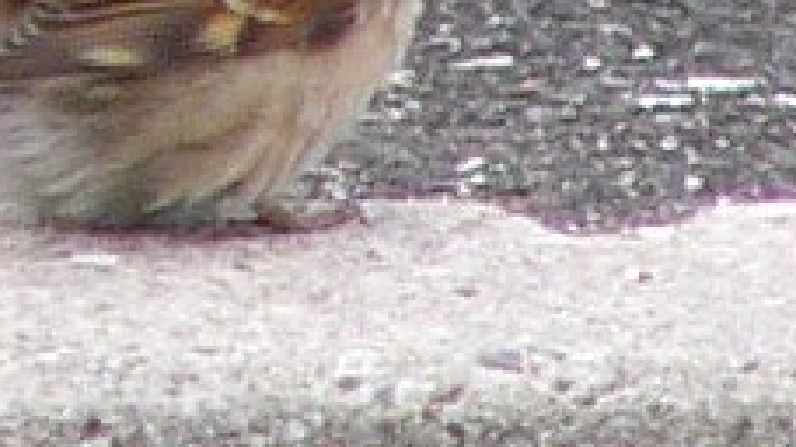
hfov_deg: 0.7
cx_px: -300
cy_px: -594
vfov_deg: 0.4
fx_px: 67679
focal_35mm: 3208
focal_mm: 55.2
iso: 50
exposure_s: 1/125
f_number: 4
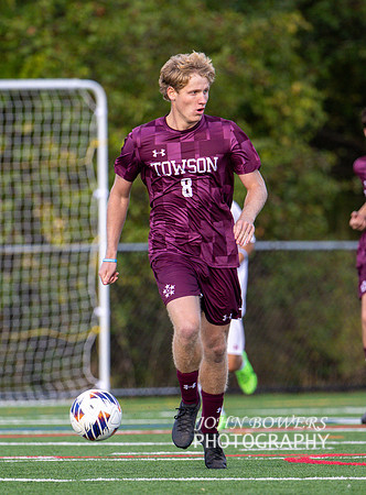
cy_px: 257
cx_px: 192
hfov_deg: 1.8
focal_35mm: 808
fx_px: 11510
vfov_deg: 2.5
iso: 560
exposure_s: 1/1600
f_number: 4.5
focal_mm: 400
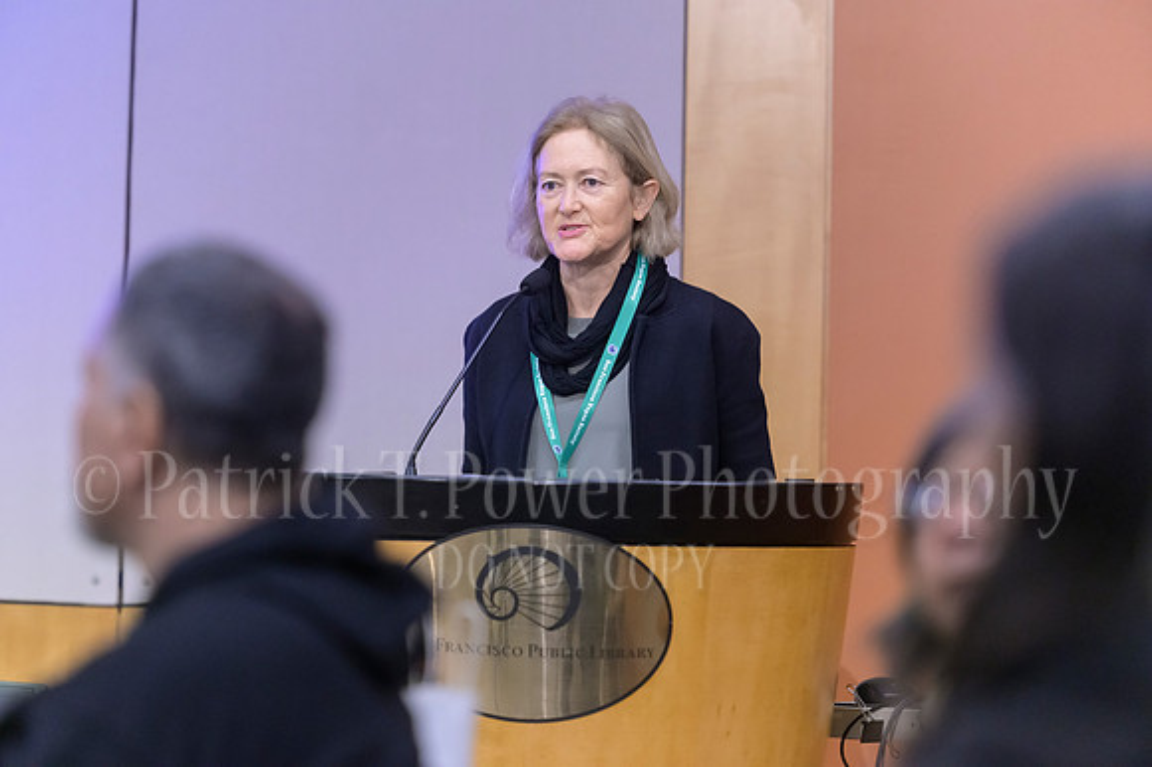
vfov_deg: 6.0
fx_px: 7356
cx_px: 576
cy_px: 384
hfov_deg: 9.0
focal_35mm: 230
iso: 5000
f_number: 4
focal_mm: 230
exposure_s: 1/400
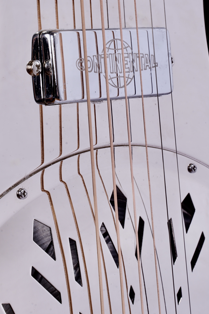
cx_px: 98
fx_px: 1176
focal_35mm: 135
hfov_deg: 10.2
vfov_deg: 15.1
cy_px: 88
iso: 100
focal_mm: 75
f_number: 22
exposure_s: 1/50
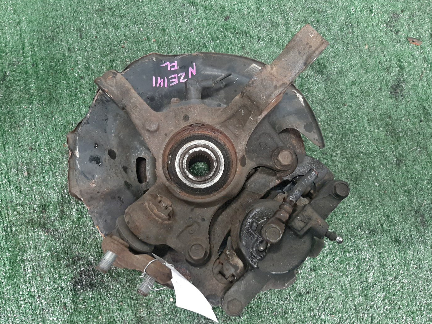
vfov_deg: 51.3
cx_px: 212
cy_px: 159
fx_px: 337
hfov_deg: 65.3
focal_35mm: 27
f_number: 1.7
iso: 177
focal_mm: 3.93
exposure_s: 1/33
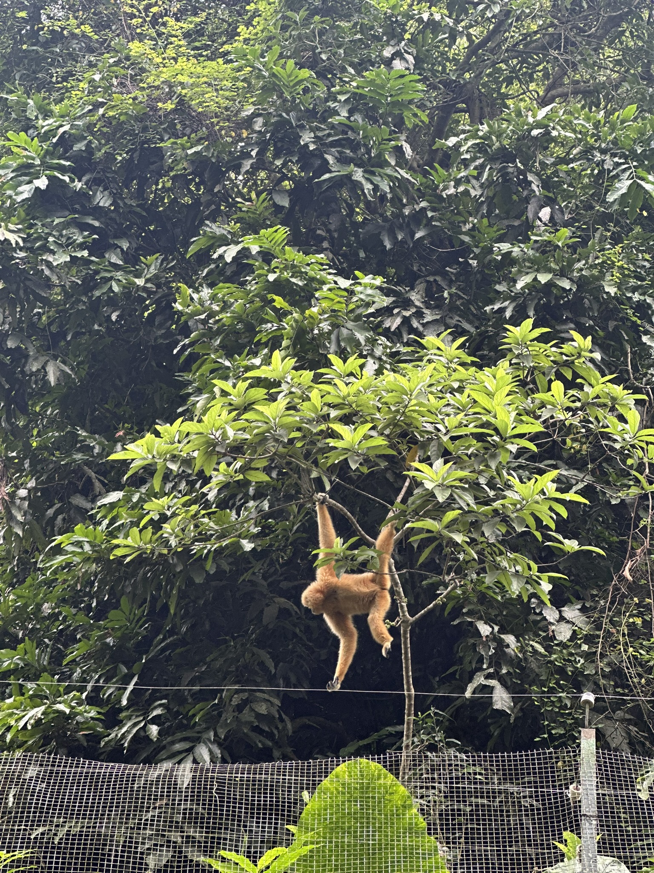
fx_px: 1940
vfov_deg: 25.3
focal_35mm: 77
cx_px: 327
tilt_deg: +21.3
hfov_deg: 19.1
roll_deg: -2.7
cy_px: 436
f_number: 2.8
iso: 125
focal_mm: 9
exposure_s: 1/121
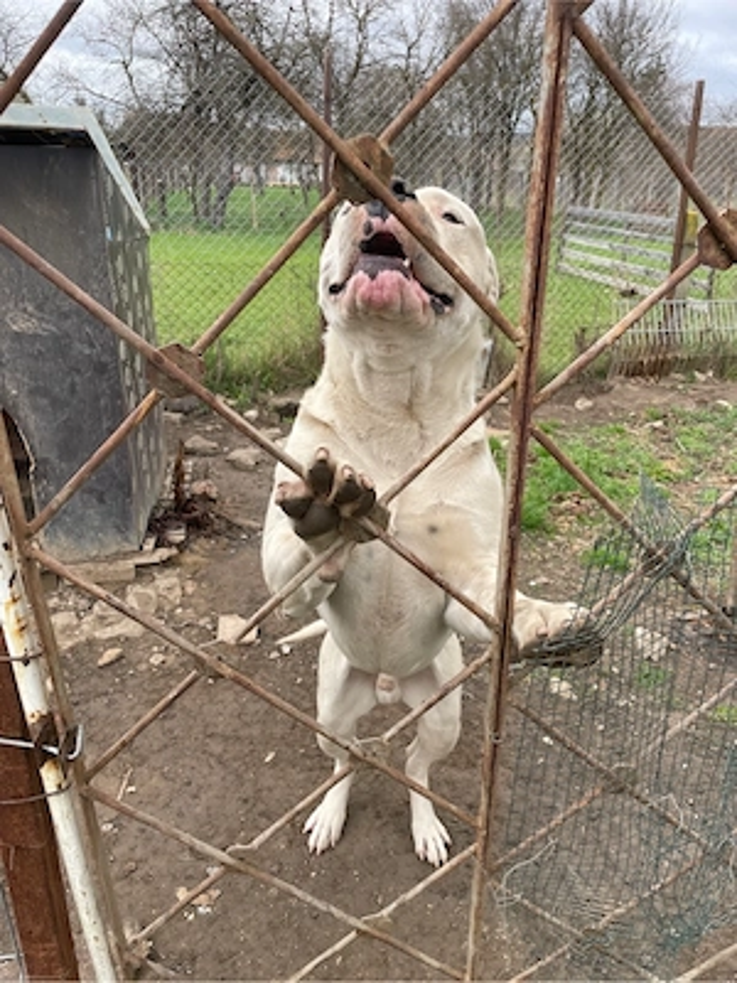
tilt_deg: -21.9
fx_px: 738
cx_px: 368
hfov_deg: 53.1
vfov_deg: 67.3
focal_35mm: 26
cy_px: 492
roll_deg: -0.7
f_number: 1.6
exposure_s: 1/558
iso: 32
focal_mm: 4.2
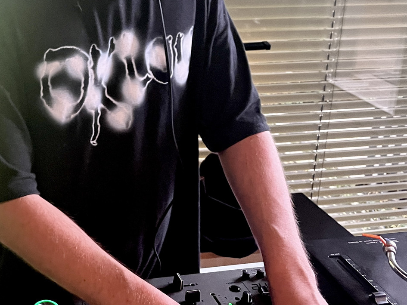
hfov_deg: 33.5
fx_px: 647
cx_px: 60
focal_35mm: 55
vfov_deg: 25.9
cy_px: 47
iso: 200
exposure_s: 1/48
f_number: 1.6
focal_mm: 5.1
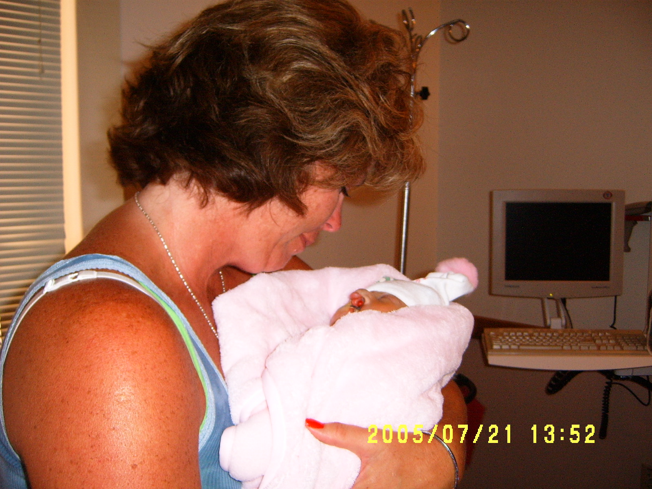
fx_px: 697
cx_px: 326
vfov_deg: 38.7
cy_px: 244
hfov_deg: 50.1
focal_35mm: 37
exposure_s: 1/30
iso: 141
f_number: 2.9
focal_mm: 6.2
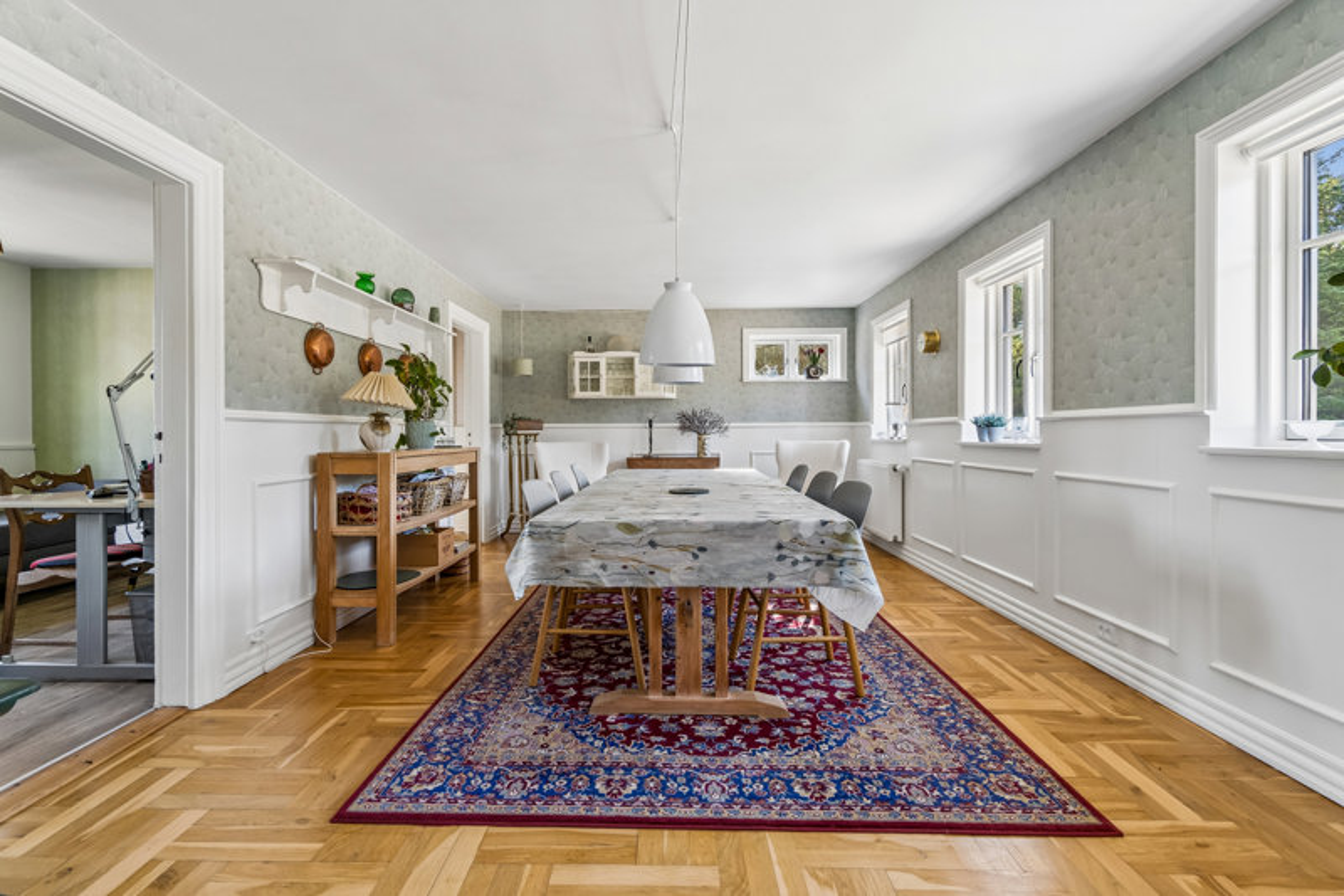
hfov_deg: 100.4
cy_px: 448
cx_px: 672
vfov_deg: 77.3
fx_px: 560
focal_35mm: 15
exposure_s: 1/15
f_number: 8
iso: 200
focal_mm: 10
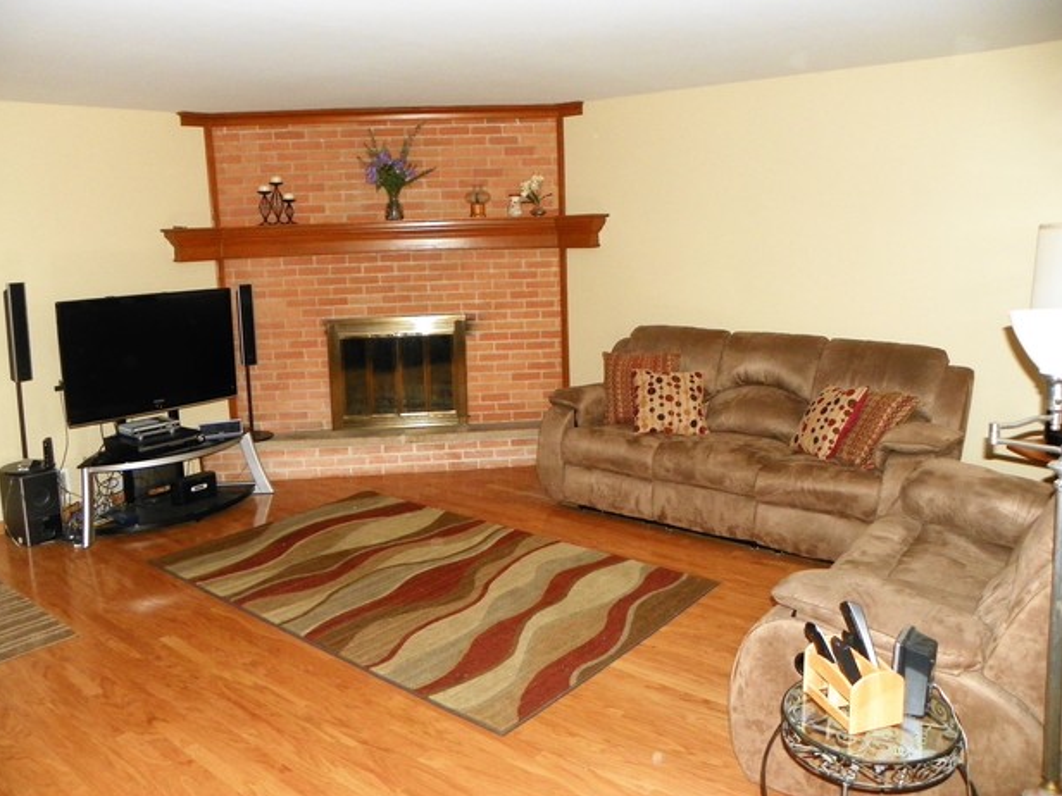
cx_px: 514
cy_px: 386
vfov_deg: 51.3
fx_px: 828
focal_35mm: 27
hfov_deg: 65.3
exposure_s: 1/125
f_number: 2.8
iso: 200
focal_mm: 4.6
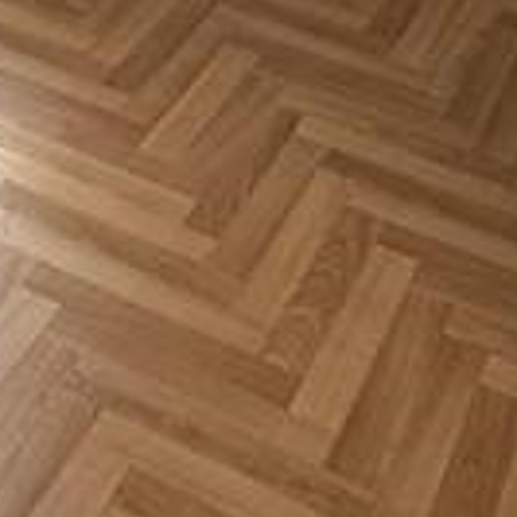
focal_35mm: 95
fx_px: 1605
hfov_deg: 17.9
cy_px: -692
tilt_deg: -3.2
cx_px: 4
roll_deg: -4.1
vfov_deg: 13.7
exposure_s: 1/120
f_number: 2.2
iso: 320
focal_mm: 2.22
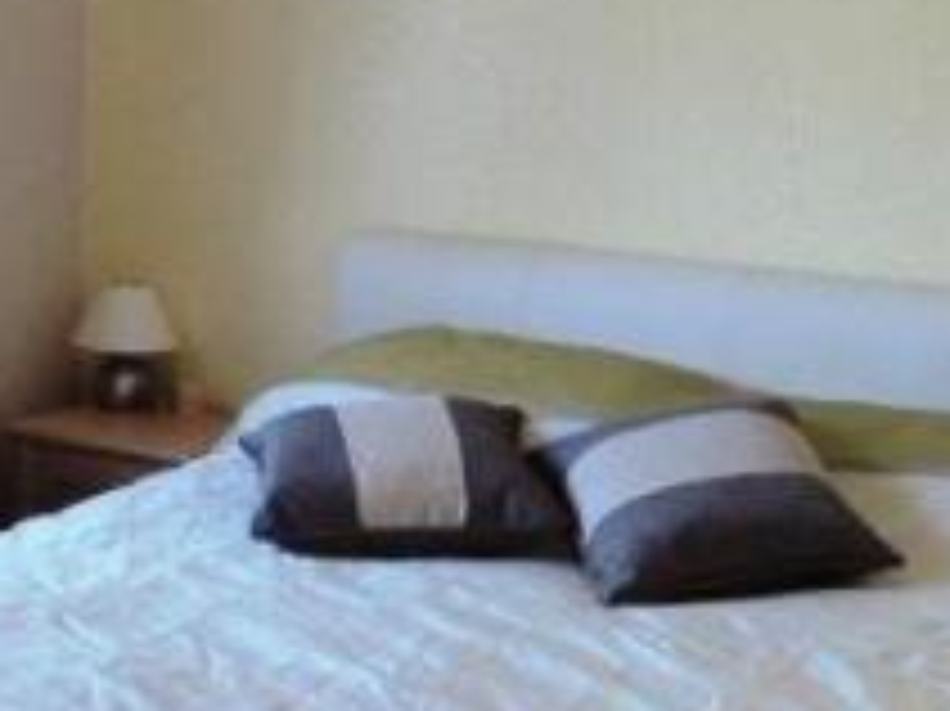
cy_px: 700
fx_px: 1893
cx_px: 403
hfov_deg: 28.1
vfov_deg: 20.6
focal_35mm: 69
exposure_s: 1/80
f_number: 3.3
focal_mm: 4.3
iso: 400
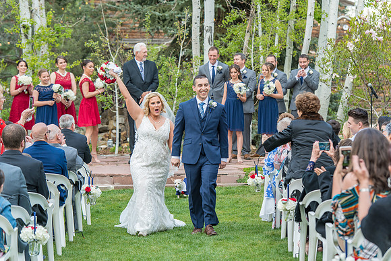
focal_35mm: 122
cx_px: 196
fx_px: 1325
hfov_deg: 16.8
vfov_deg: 11.2
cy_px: 130
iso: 400
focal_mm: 122
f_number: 5
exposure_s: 1/200
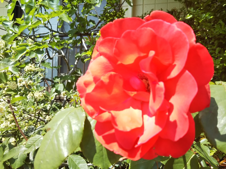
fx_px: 196
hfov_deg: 60.0
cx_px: 113
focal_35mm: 30
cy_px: 84
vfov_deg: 46.8
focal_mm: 4
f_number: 2.2
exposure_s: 1/441
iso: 20
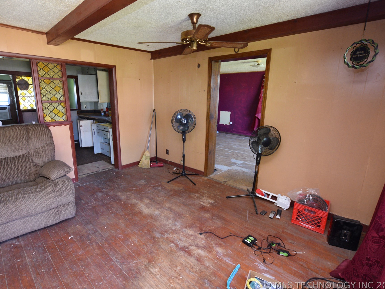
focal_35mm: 17
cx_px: 174
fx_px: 189
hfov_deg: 90.8
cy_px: 141
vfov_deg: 74.7
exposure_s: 1/60
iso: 1000
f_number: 3.5
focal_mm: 10
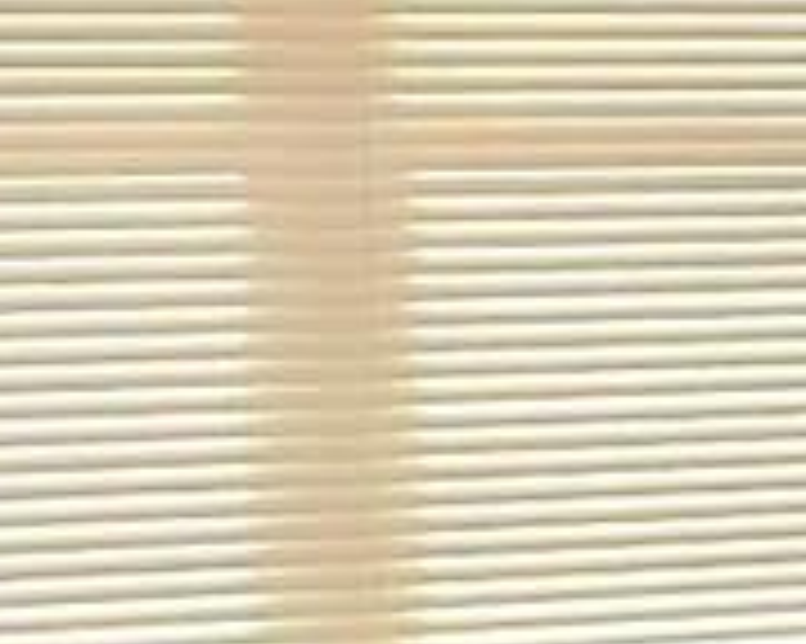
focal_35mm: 227
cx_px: 968
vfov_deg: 6.7
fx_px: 5412
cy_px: 1000
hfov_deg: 8.4
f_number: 5.6
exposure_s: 1/125
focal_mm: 18
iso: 400
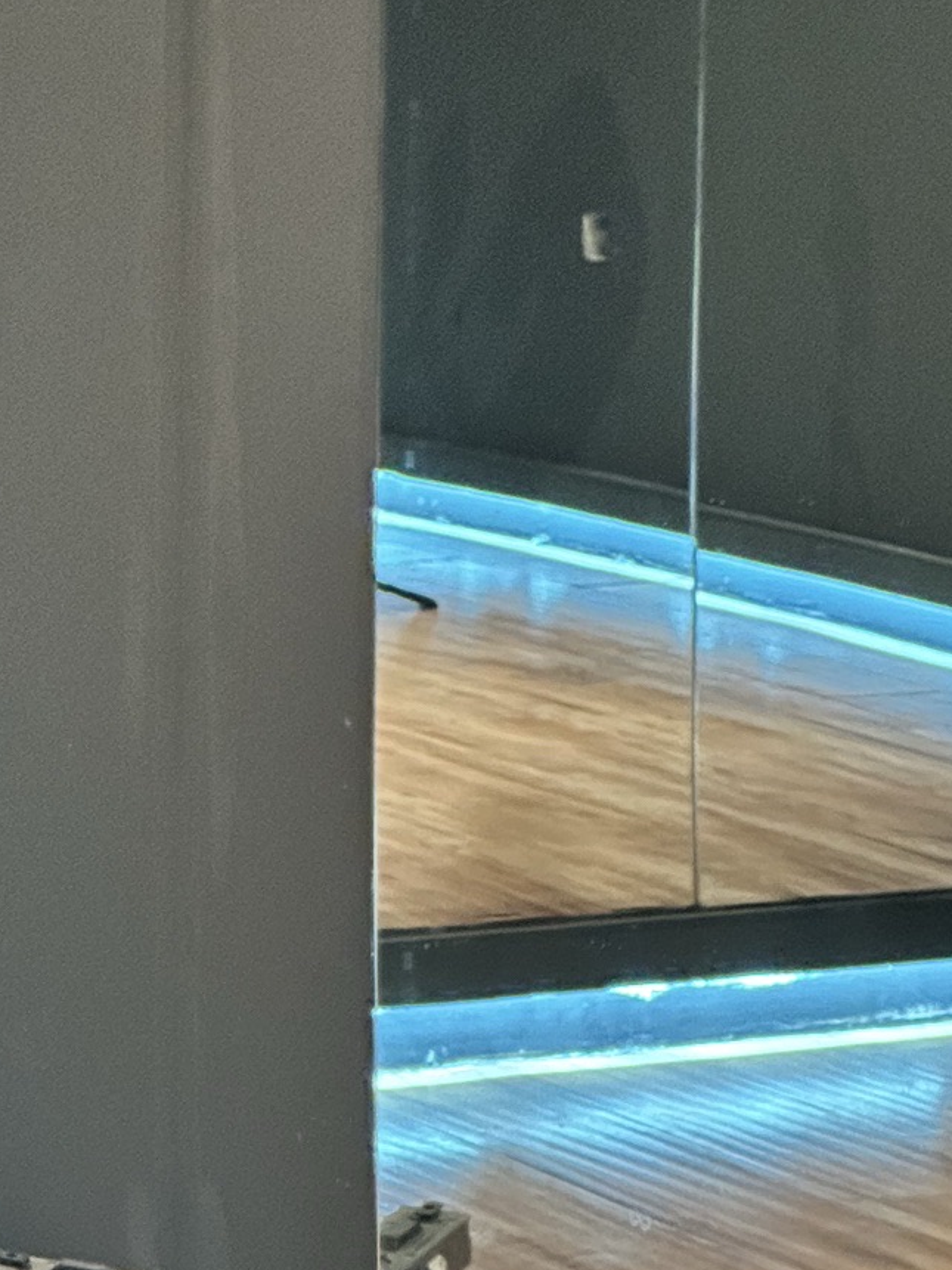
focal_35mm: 179
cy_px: -78
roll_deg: -0.6
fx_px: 6564
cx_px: 34
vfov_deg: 10.9
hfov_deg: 8.3
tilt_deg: -2.6
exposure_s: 1/25
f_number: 2.8
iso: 1250
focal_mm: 9
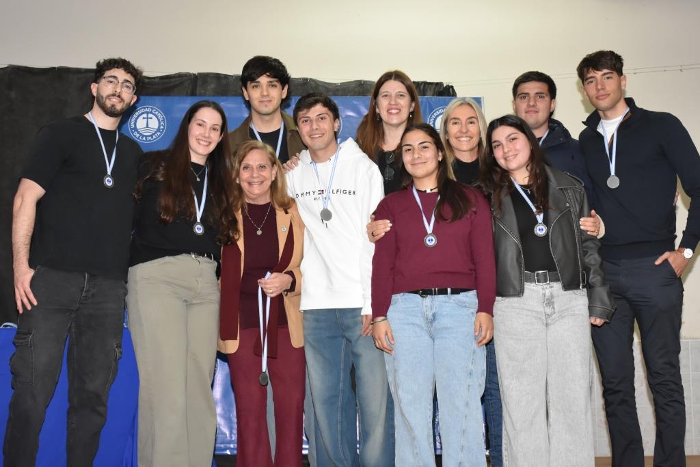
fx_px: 1167
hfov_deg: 33.4
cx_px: 350
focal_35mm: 60
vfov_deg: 22.6
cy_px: 234
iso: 1600
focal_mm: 40
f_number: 8
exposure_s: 1/60
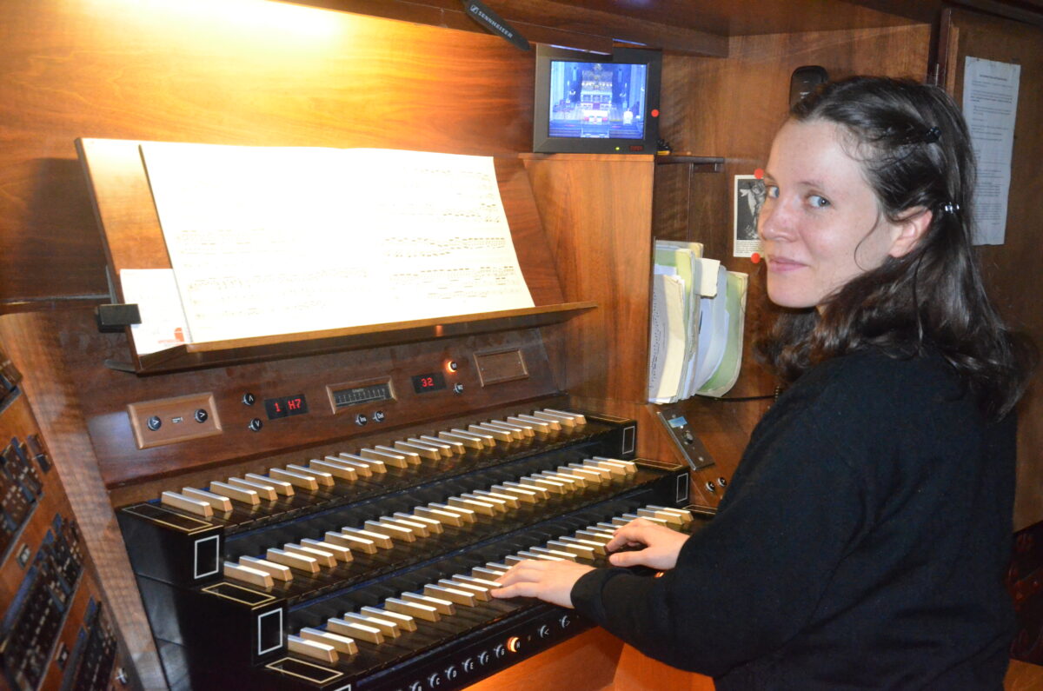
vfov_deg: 29.7
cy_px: 346
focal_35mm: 45
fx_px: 1301
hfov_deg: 43.7
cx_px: 522
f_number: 8
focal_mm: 30
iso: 6400
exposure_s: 1/60
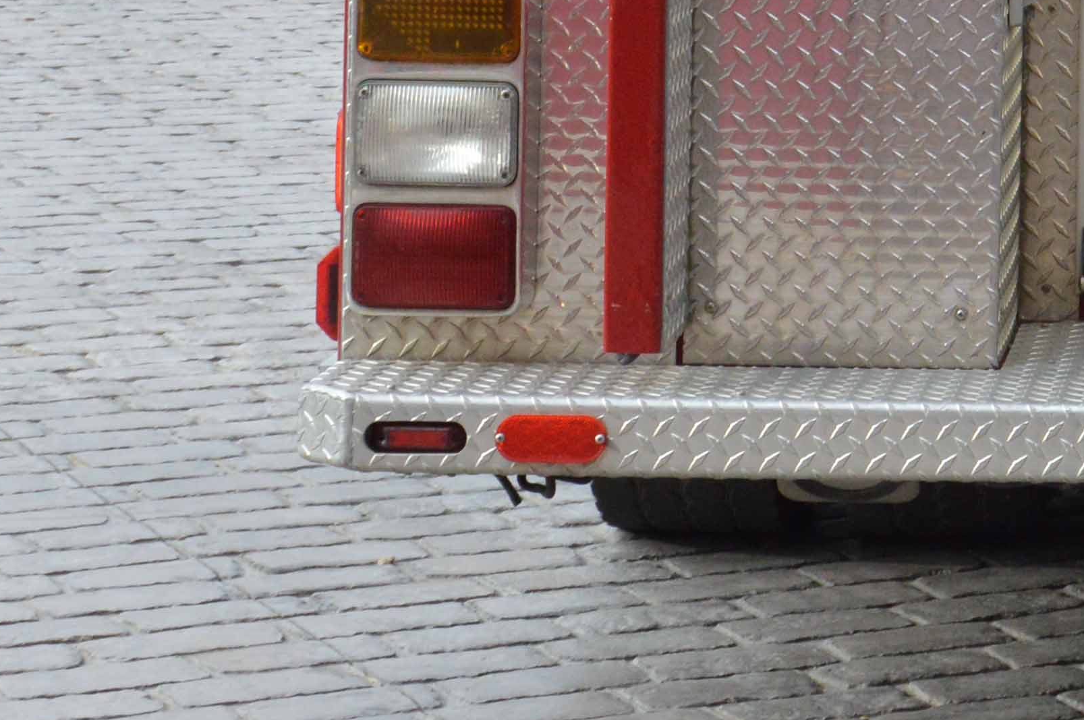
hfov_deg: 13.3
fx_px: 4392
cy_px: -536
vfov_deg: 9.0
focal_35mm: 146
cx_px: 1599
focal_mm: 26
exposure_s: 1/400
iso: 800
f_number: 10
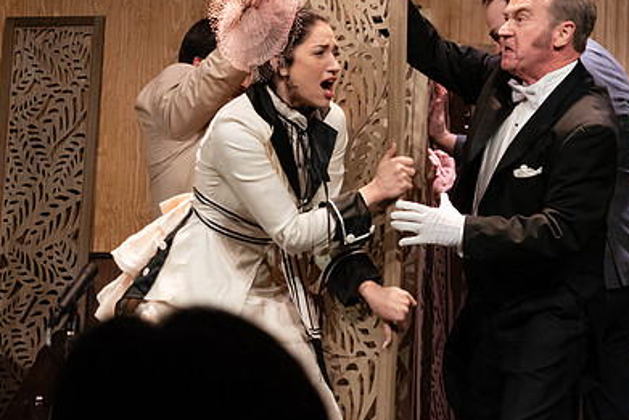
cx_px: 418
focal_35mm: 121
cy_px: 175
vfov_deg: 11.3
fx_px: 2115
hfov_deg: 16.9
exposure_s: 1/400
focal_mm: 69
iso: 4000
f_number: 5
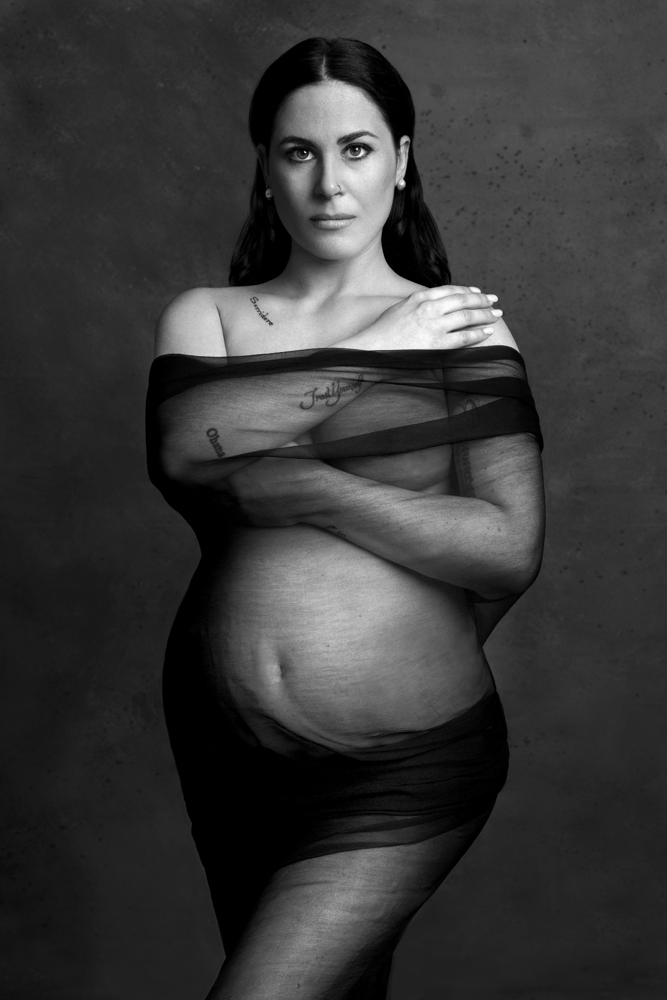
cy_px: 500
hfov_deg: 27.0
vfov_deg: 39.6
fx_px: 1389
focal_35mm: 50
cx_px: 334
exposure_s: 1/200
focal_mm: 50
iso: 100
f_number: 8
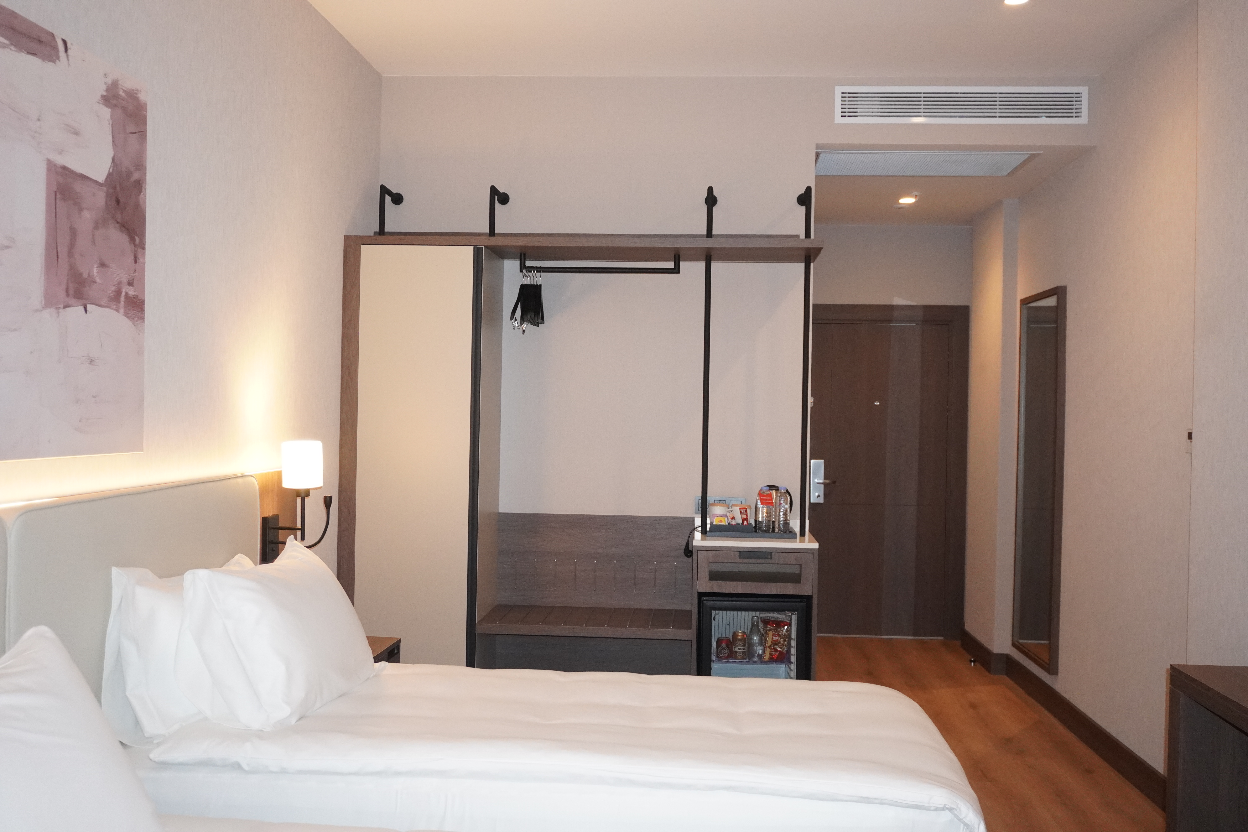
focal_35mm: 33
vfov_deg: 40.0
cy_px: 416
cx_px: 624
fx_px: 1144
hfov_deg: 57.2
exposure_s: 1/160
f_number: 4
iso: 2500
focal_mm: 22
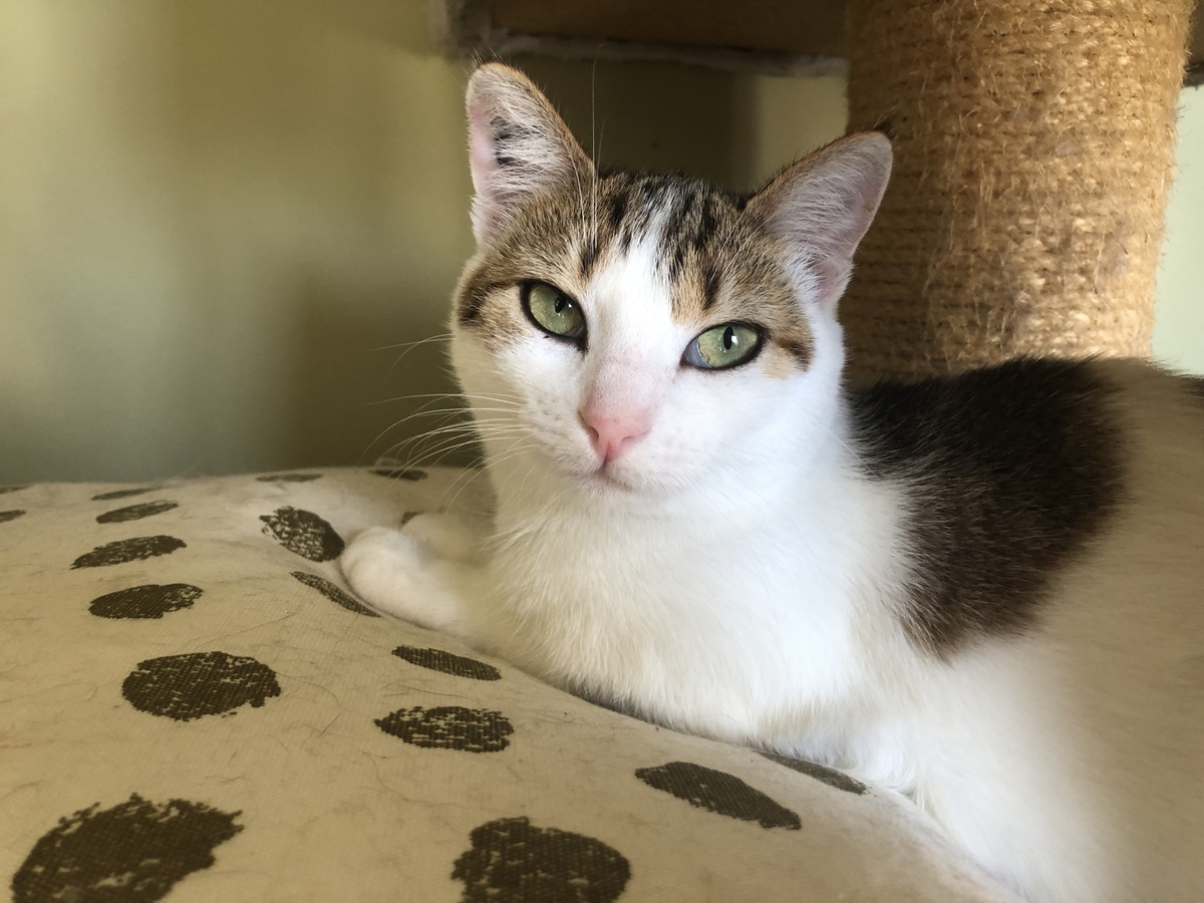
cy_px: 452
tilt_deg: -9.3
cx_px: 602
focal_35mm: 28
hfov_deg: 63.4
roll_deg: -1.2
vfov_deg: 49.7
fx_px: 974
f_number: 1.8
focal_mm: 3.99
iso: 40
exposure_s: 1/20
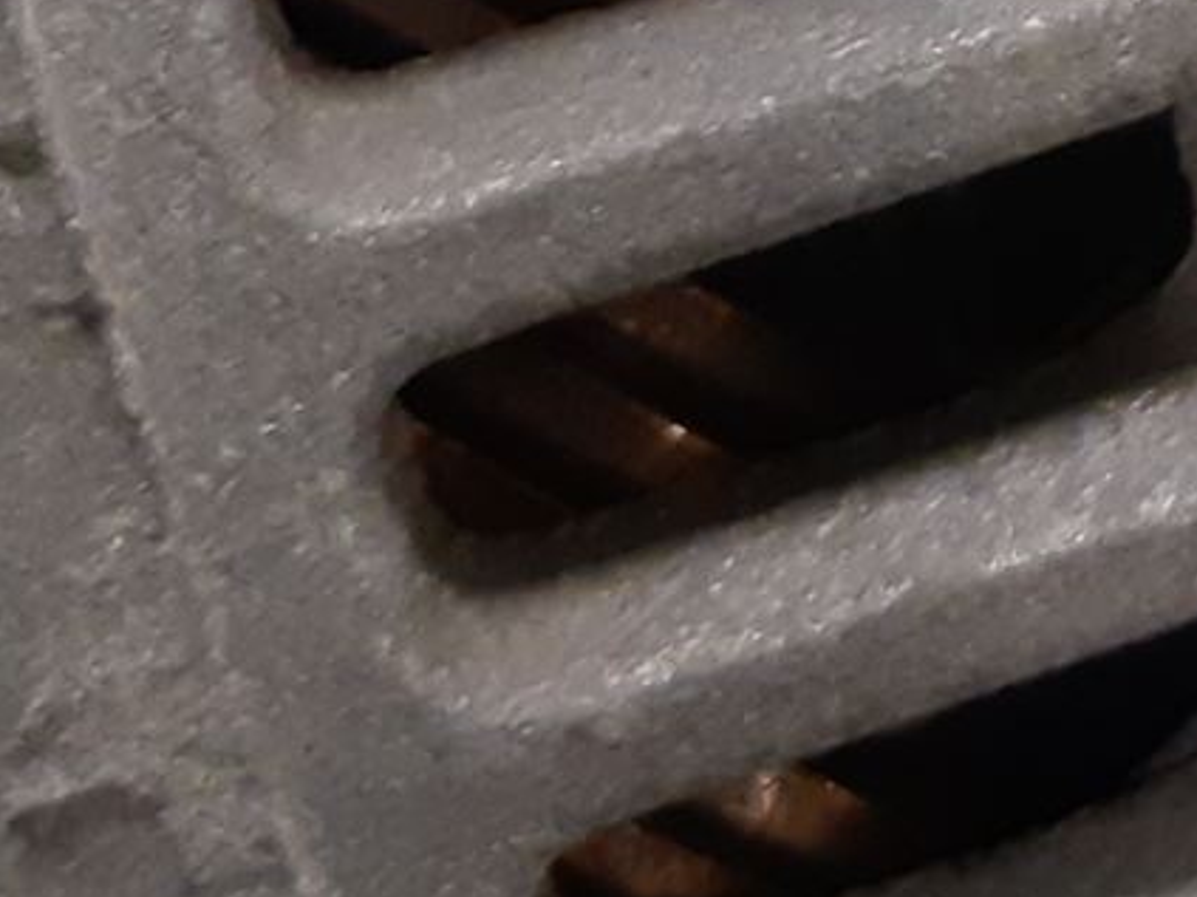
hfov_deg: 14.0
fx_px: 4356
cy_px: -1036
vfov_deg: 10.6
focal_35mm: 126
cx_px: 2103
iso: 200
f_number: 1.7
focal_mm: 3.93
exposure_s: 1/50
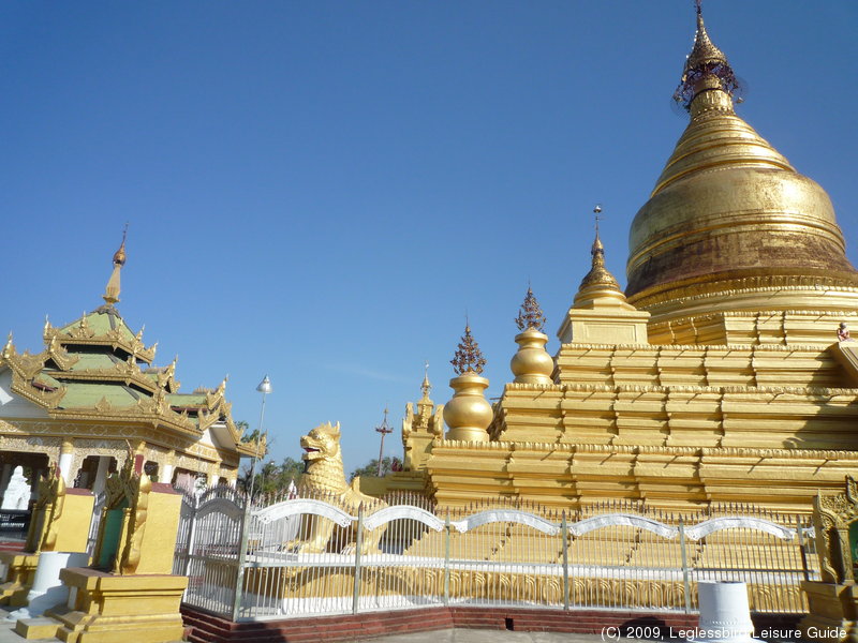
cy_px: 322
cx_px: 429
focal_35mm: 25
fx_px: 620
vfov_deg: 54.9
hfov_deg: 69.4
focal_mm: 4.4
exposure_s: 1/800
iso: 100
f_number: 4.5
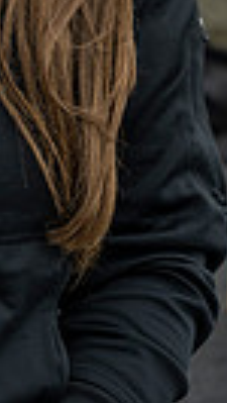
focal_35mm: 231
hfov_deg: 5.2
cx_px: -58
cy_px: -270
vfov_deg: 9.0
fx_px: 2467
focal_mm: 65
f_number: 4
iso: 200
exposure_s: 1/800
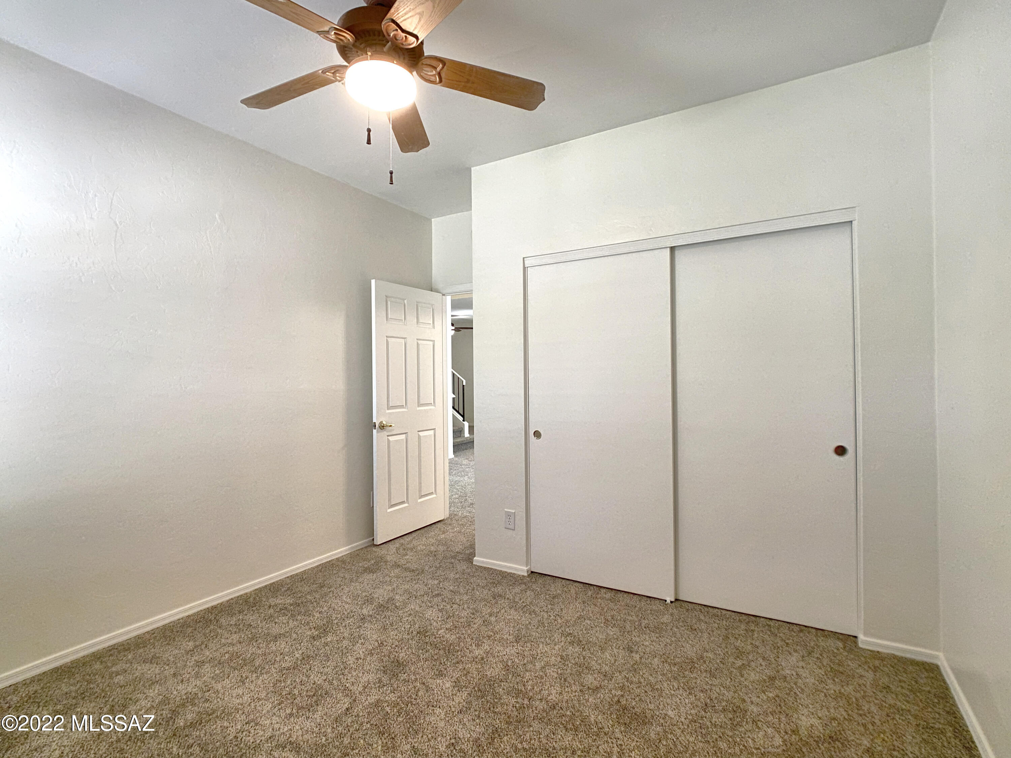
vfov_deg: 53.1
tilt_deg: +0.5
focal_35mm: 26
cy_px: 379
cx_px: 506
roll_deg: +0.3
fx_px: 759
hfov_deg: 67.3
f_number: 1.8
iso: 160
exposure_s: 1/60
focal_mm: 4.25
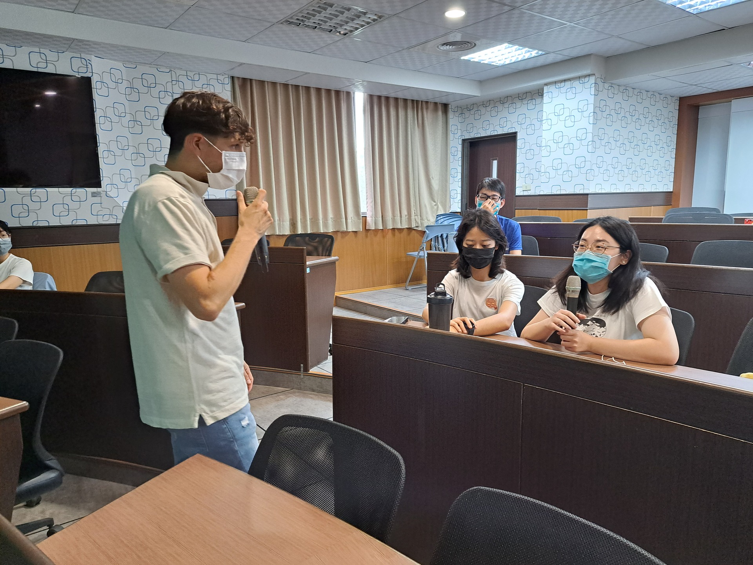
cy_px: 282
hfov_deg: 71.6
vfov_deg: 56.8
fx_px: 522
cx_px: 376
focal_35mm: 24
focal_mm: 5.23
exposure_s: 1/60
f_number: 1.8
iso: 320
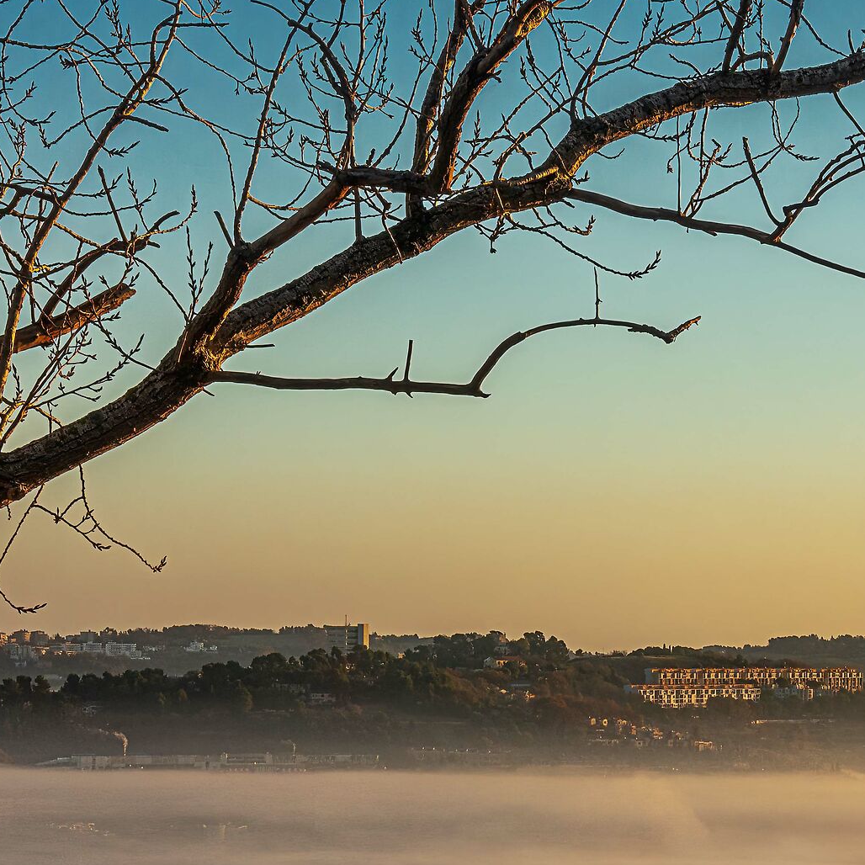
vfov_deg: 13.7
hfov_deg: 13.7
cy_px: 613
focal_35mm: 127
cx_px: 702
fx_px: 3590
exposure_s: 1/125
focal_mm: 23.53
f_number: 11
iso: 125
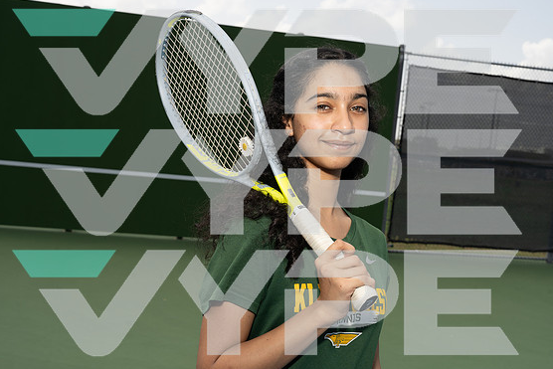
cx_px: 269
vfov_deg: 28.1
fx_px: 737
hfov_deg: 41.1
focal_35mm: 48
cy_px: 183
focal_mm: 46
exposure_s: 1/250
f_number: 10
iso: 160
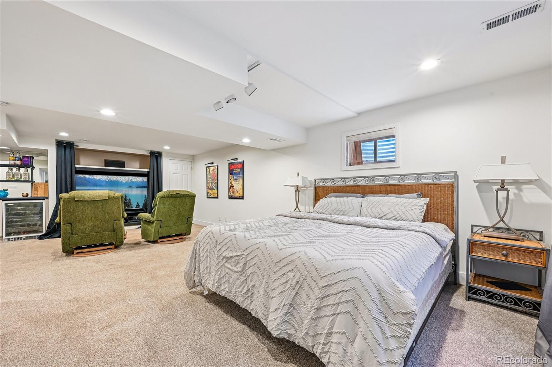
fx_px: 215
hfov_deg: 104.3
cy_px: 184
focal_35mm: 14
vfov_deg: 81.2
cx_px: 276
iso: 400
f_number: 11
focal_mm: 14
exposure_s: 1/5
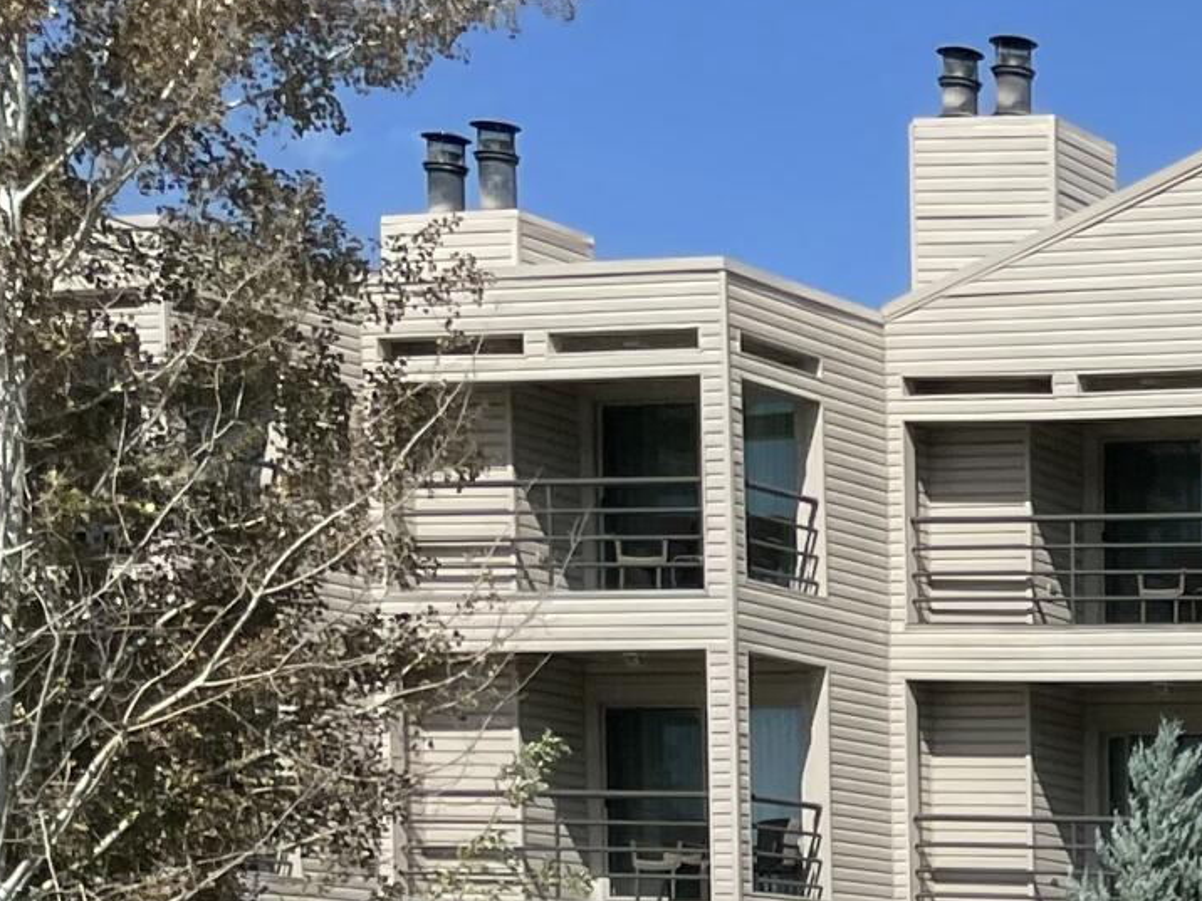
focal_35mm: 109
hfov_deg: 15.6
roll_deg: -0.9
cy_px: 1760
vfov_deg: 12.2
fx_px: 3785
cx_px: 2120
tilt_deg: -6.2
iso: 32
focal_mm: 4.2
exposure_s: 1/3861
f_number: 1.6
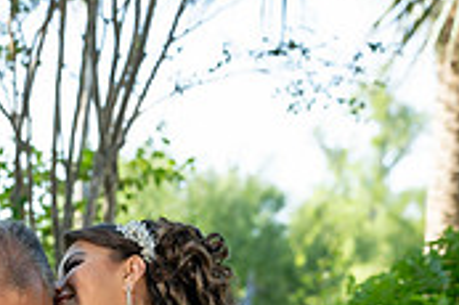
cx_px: 96
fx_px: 2089
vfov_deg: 8.0
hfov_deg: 12.5
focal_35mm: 164
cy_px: 576
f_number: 4
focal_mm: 63
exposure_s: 1/500
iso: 500
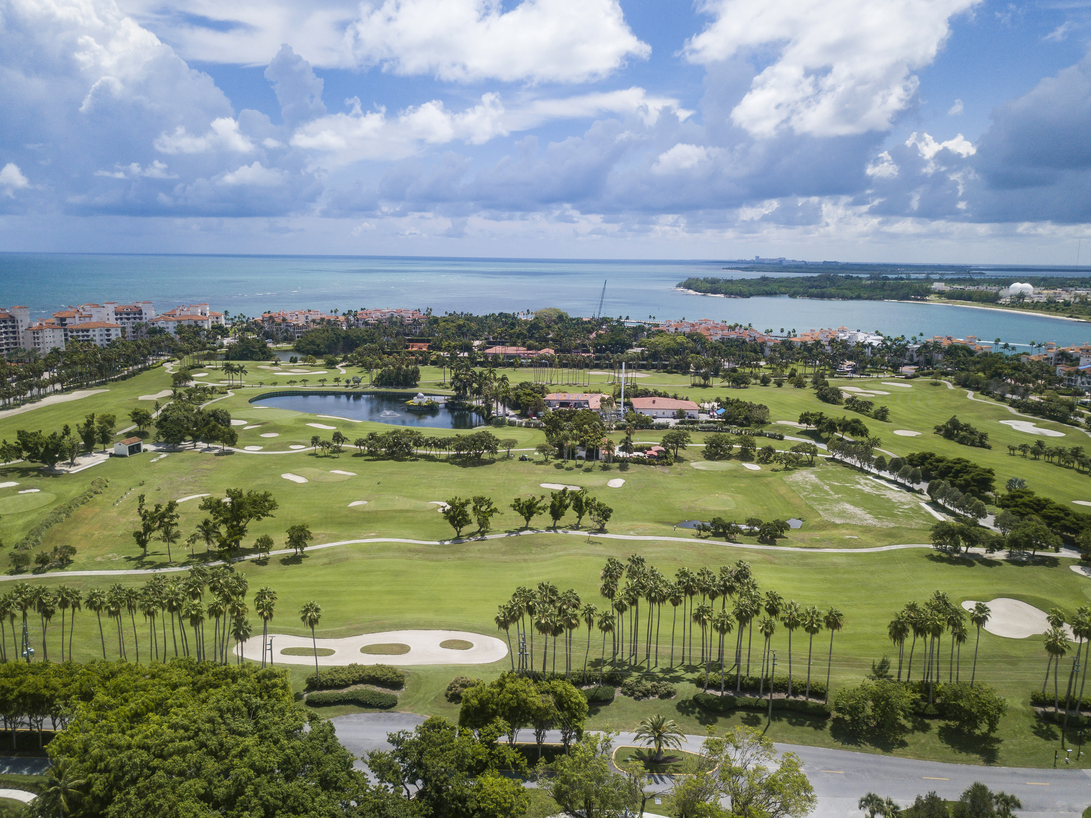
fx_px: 819
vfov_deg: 53.0
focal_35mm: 26
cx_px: 546
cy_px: 409
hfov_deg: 67.3
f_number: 2.2
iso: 100
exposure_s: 1/100
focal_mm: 4.73
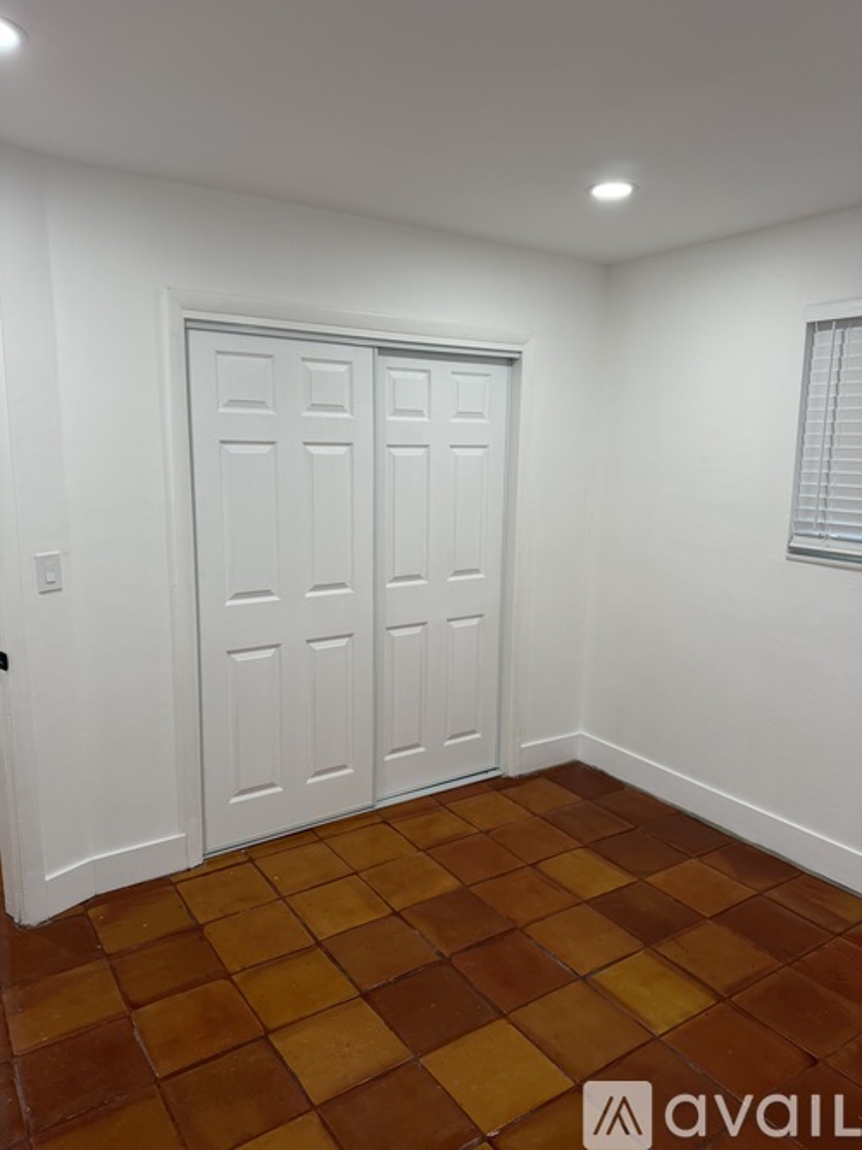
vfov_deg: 71.6
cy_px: 575
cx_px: 431
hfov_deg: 56.8
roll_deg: +0.3
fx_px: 797
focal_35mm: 24
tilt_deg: -8.0
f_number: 1.78
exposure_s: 1/121
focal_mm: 6.76
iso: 125
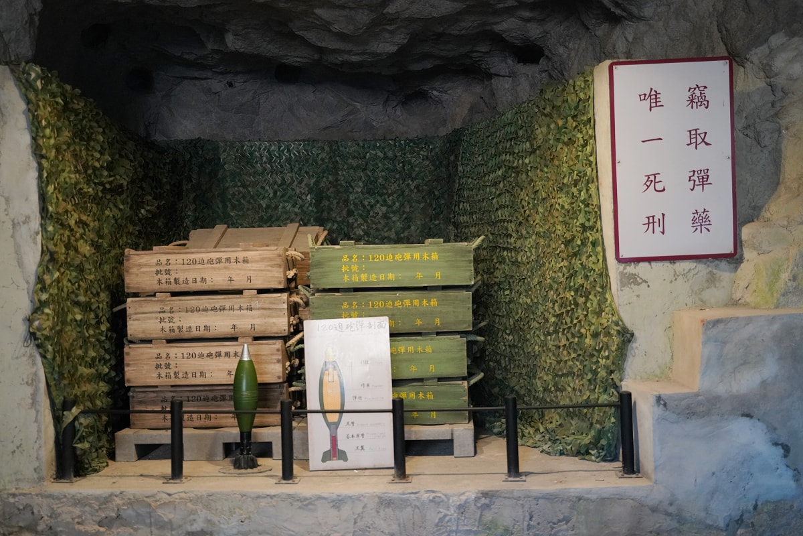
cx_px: 402
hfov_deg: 45.4
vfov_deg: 31.2
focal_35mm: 43
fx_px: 959
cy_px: 268
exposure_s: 1/160
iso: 4000
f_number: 2.8
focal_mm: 43
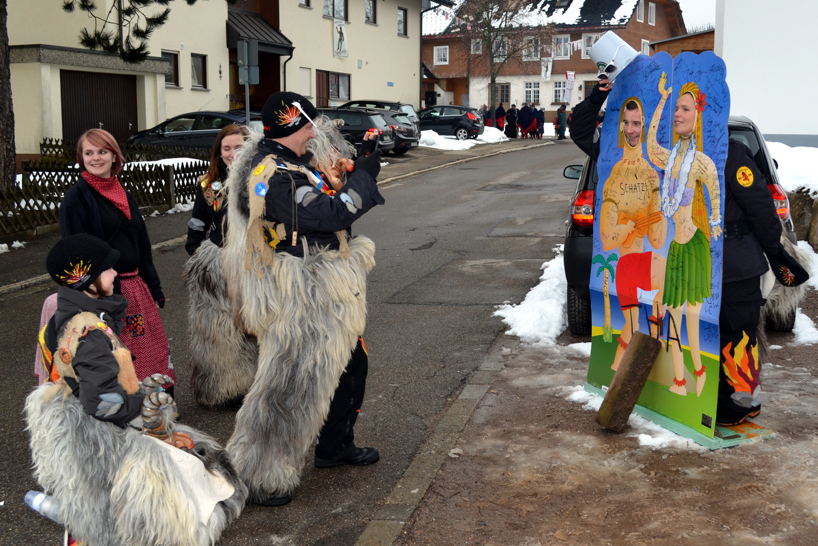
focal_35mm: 30
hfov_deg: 61.9
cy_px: 273
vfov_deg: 43.6
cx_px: 409
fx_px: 682
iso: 100
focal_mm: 20
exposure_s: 1/125
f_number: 5.6
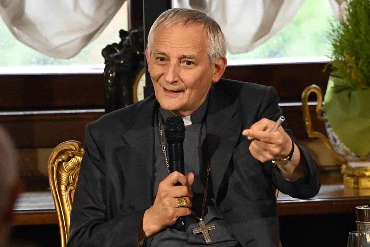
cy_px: 124
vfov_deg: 4.6
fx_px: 3083
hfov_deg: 6.9
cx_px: 185
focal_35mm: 300
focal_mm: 200
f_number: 4
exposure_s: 1/250
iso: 3200
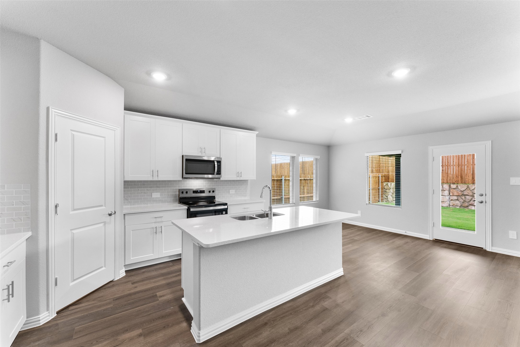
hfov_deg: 104.2
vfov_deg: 81.2
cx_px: 260
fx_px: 202
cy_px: 174
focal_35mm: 14
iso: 640
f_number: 9
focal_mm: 14
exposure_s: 1/3
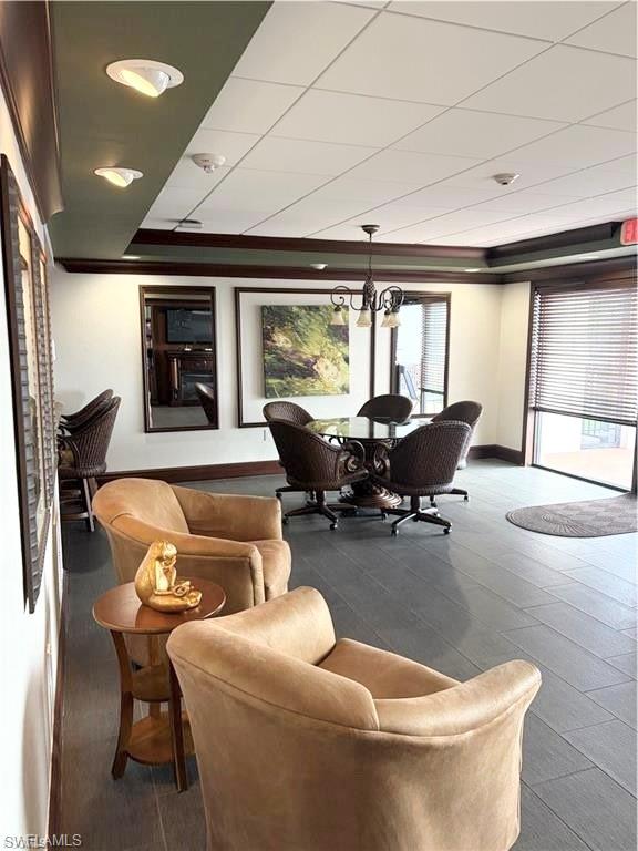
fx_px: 639
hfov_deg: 53.1
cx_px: 319
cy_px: 426
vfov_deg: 67.3
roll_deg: +1.2
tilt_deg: -6.9
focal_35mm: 26
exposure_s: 1/120
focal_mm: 5.96
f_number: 1.6
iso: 200
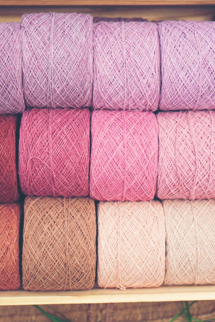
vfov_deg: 25.4
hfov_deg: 17.1
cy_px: 161
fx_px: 714
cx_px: 127
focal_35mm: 80
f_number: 1.8
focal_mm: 35
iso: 100
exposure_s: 1/4000
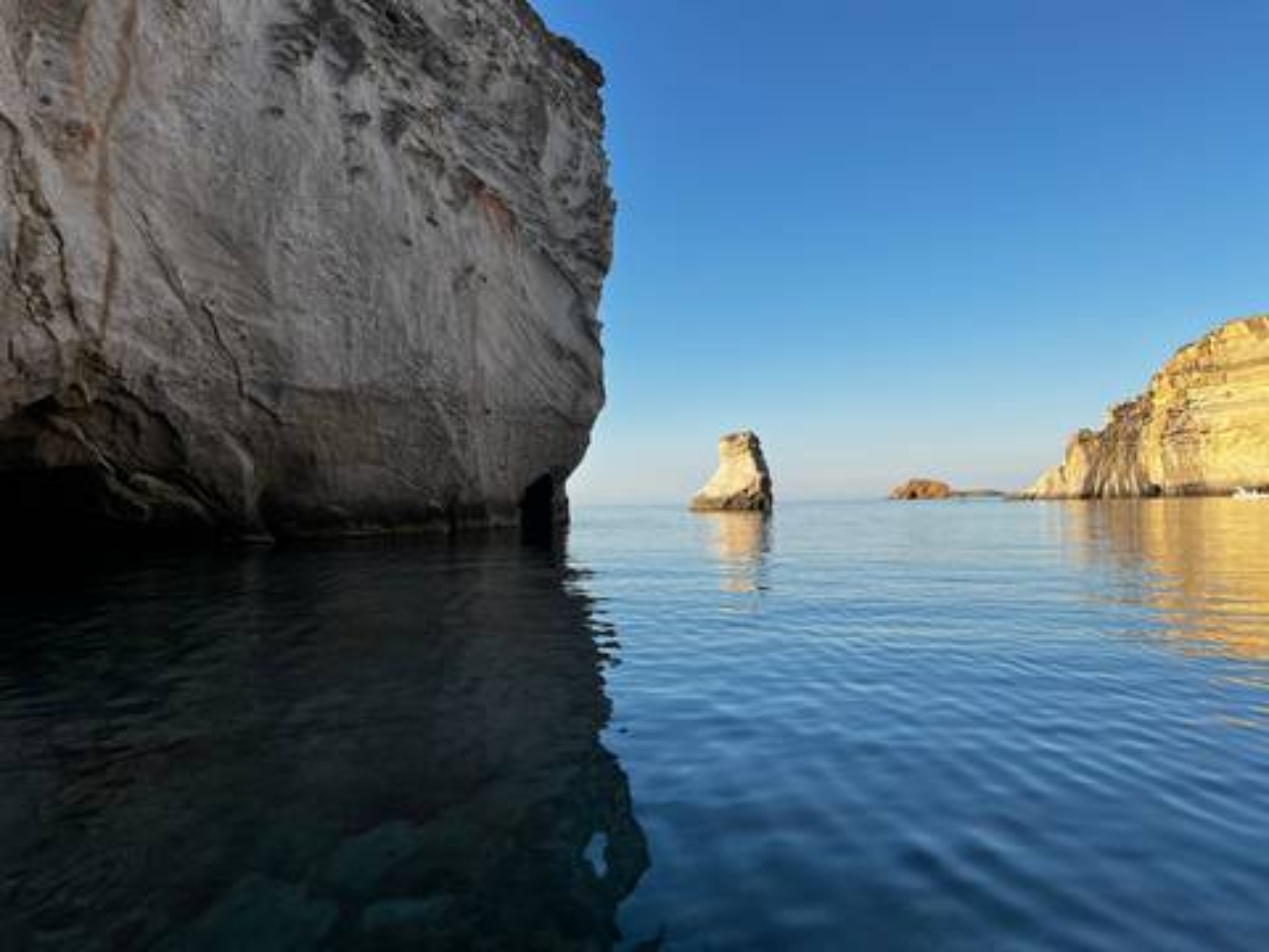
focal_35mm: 26
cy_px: 476
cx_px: 634
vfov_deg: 53.1
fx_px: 953
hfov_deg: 67.3
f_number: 1.5
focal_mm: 5.7
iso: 50
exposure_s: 1/2571
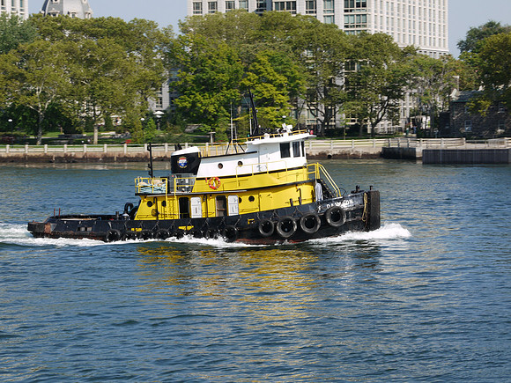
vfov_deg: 13.2
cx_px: 256
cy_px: 192
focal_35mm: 112
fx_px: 1653
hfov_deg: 17.6
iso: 100
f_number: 16
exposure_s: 1/80
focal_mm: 56
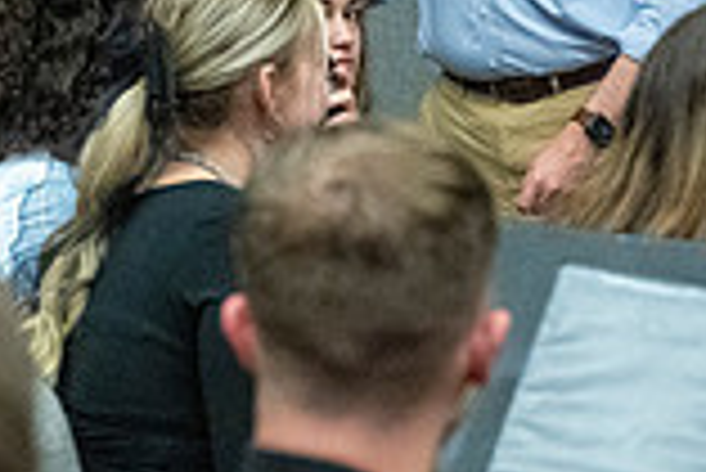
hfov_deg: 8.0
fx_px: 5064
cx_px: 319
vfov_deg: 5.3
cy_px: -263
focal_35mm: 258
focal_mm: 70
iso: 10000
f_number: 4
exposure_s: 1/500
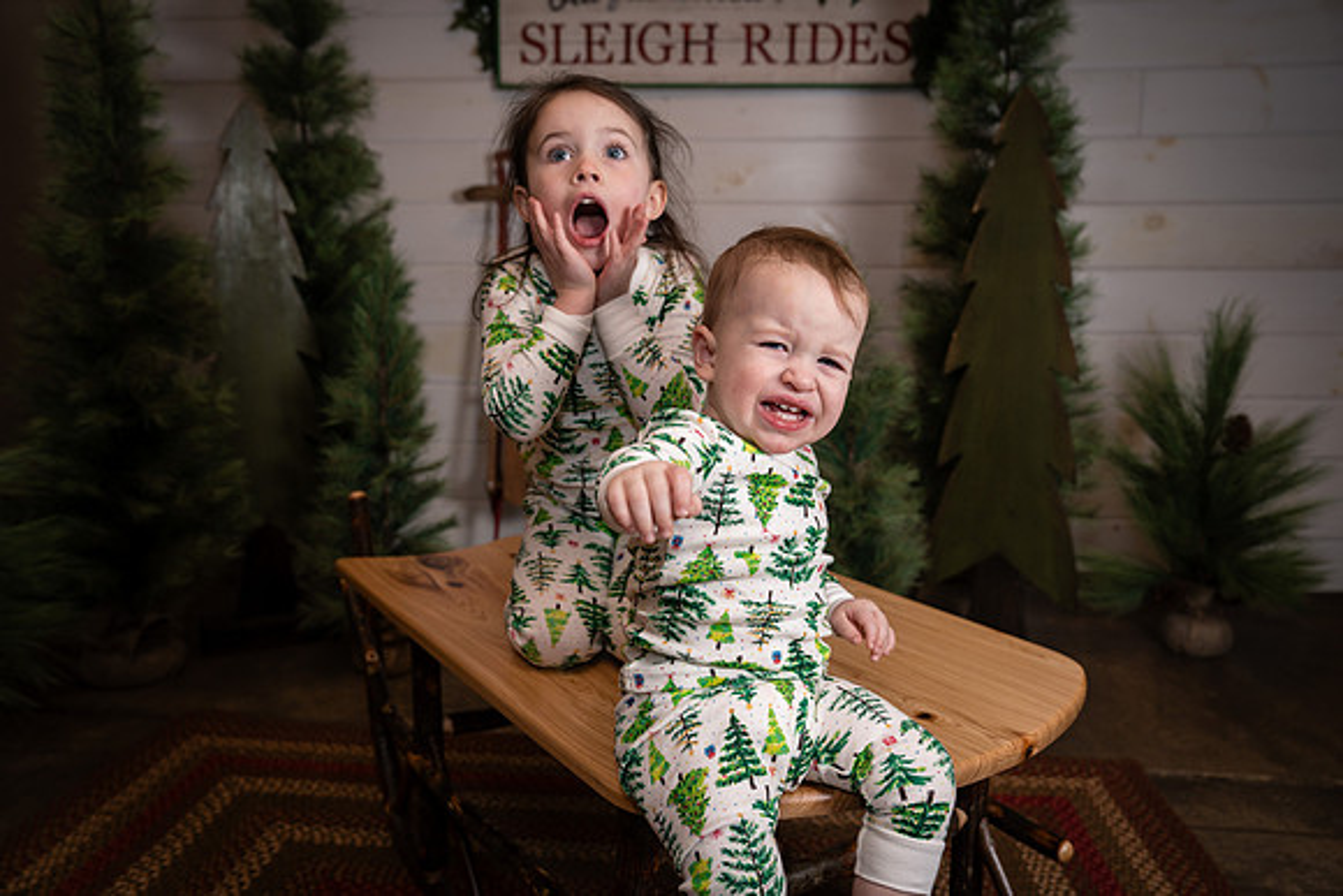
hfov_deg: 61.9
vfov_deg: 43.6
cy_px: 448
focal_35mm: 30
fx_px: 1119
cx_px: 672
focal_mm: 30
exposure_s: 1/250
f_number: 4
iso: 320
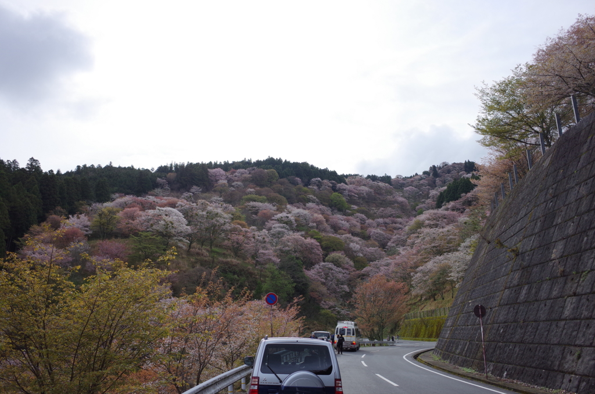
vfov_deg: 46.2
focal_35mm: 28
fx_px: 462
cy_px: 197
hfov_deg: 65.6
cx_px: 298
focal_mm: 18.3
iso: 250
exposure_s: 1/2500
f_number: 2.8
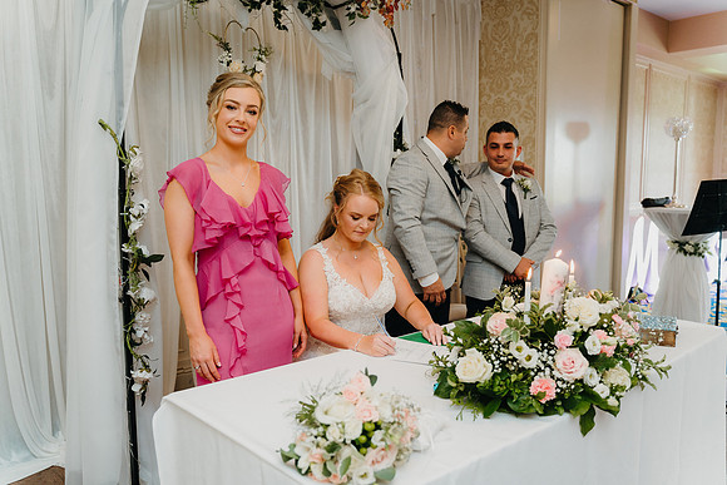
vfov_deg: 46.4
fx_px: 566
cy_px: 242
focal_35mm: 28
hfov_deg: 65.5
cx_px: 364
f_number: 2.8
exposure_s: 1/160
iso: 800
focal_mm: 28
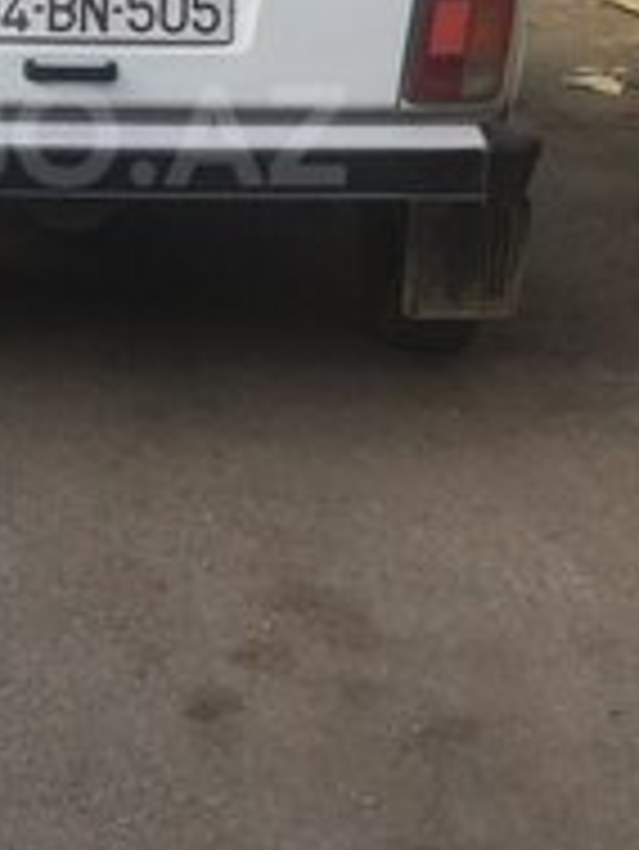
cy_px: 135
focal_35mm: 76
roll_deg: -1.4
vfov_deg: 25.1
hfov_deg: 18.9
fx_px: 1868
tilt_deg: -9.7
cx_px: 0
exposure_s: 1/487
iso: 25
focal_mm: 4.15
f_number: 2.2
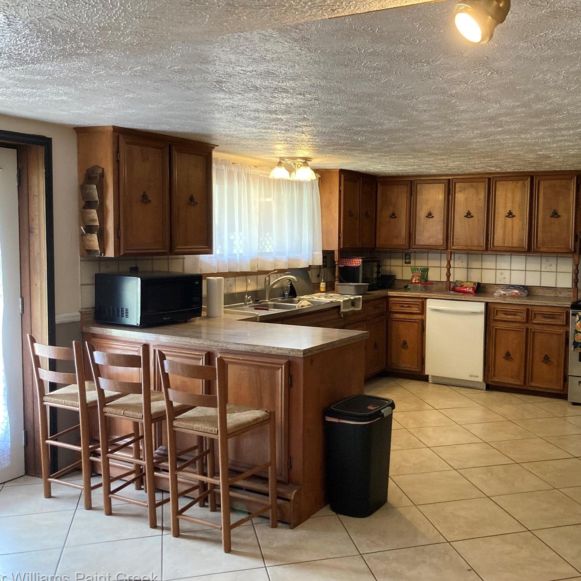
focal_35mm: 34
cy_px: 290
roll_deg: -2.1
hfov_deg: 48.0
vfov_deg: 48.5
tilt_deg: -3.2
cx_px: 361
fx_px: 646
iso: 320
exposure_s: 1/60
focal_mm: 3.99
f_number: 1.8
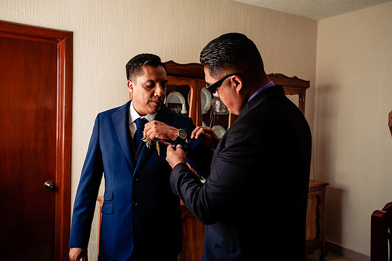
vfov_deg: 37.9
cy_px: 130
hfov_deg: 54.4
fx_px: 381
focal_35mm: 35
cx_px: 196
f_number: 4.5
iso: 400
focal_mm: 35
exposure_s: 1/100
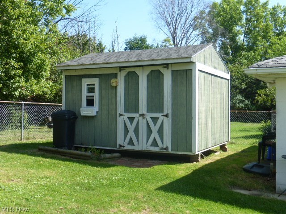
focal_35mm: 40
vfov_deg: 36.0
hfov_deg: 46.8
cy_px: 107
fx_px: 330
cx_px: 143
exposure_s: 1/320
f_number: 3.9
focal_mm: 6.9
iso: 100
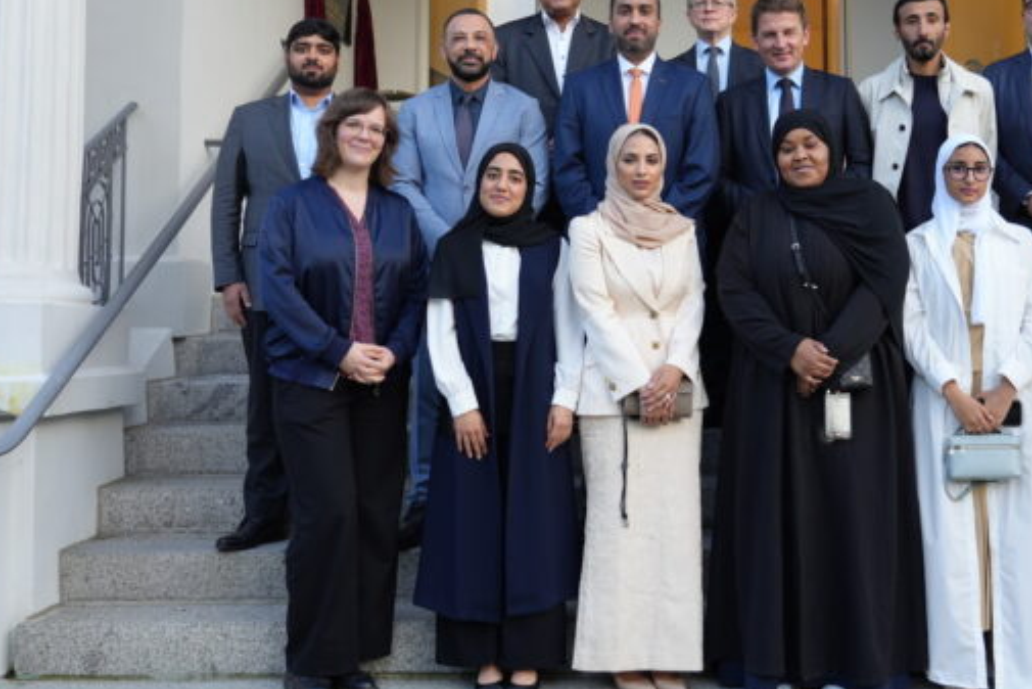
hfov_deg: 39.9
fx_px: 1405
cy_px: 200
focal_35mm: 49
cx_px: 674
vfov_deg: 27.3
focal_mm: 33
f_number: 4
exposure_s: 1/160
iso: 400
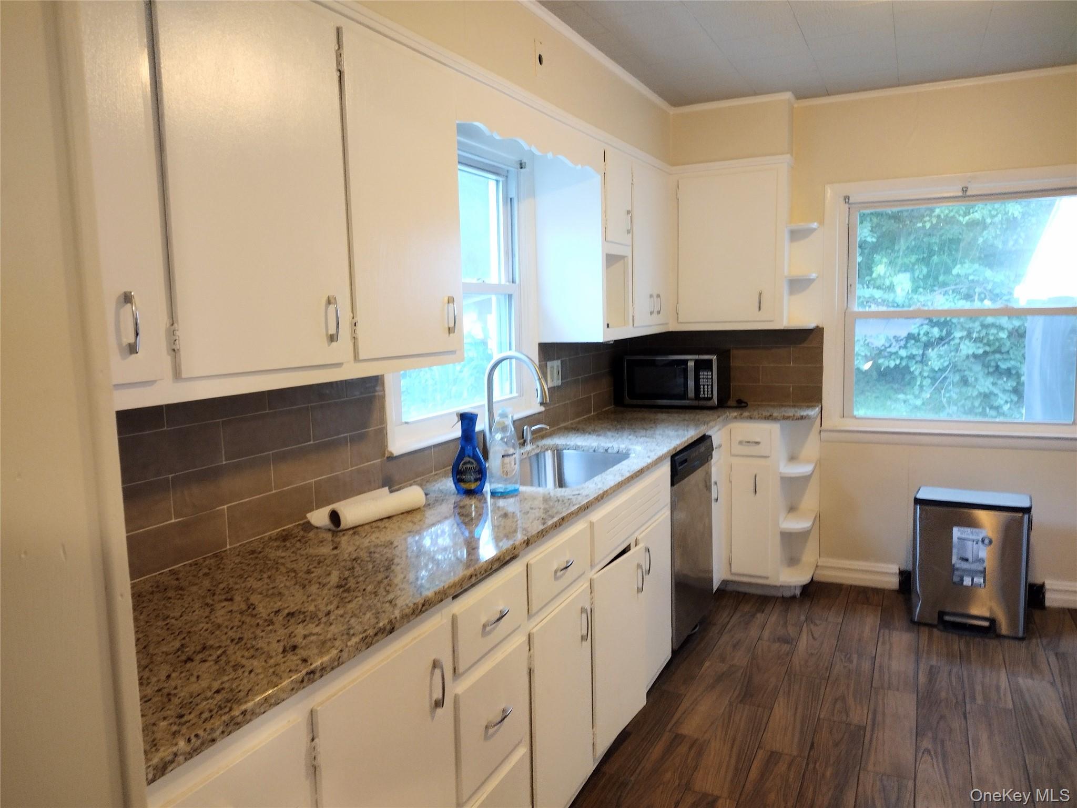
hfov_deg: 65.3
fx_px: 840
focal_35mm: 27
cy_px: 404
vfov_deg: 51.4
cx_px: 538
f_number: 1.7
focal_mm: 4.71
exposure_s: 1/40
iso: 472
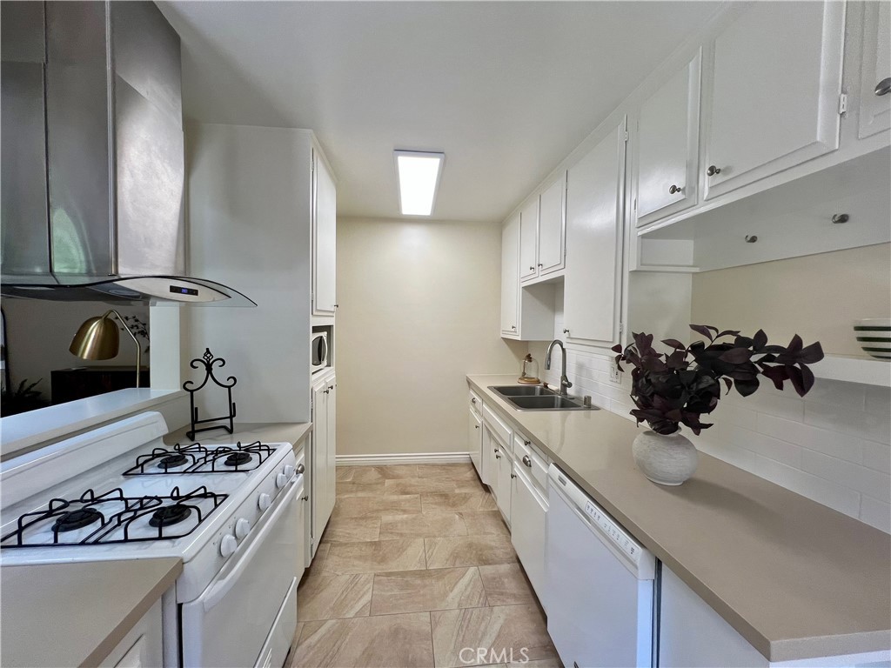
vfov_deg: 89.9
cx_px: 446
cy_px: 334
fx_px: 335
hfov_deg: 106.2
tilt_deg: -2.5
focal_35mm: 13
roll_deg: -1.2
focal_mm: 1.57
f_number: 1.8
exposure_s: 1/120
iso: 64
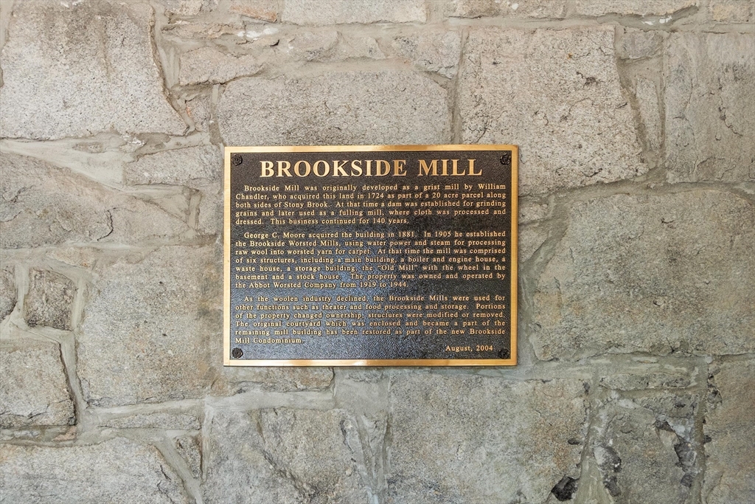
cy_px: 252
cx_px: 378
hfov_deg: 57.2
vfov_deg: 40.0
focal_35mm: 33
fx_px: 692
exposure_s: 1/60
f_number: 8
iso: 1000
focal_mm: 22
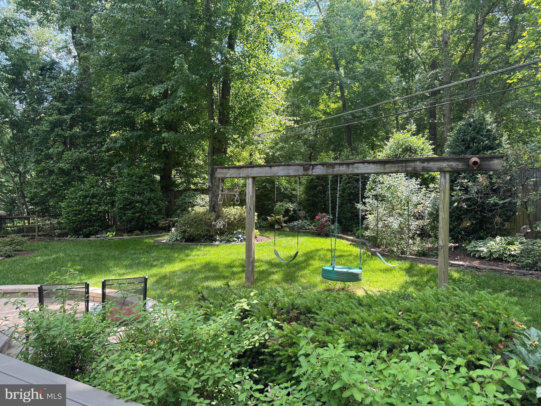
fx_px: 375
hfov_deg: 71.6
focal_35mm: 24
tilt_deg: +0.1
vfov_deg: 56.8
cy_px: 203
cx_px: 270
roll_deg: -0.8
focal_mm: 6.76
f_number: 1.78
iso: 80
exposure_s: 1/394
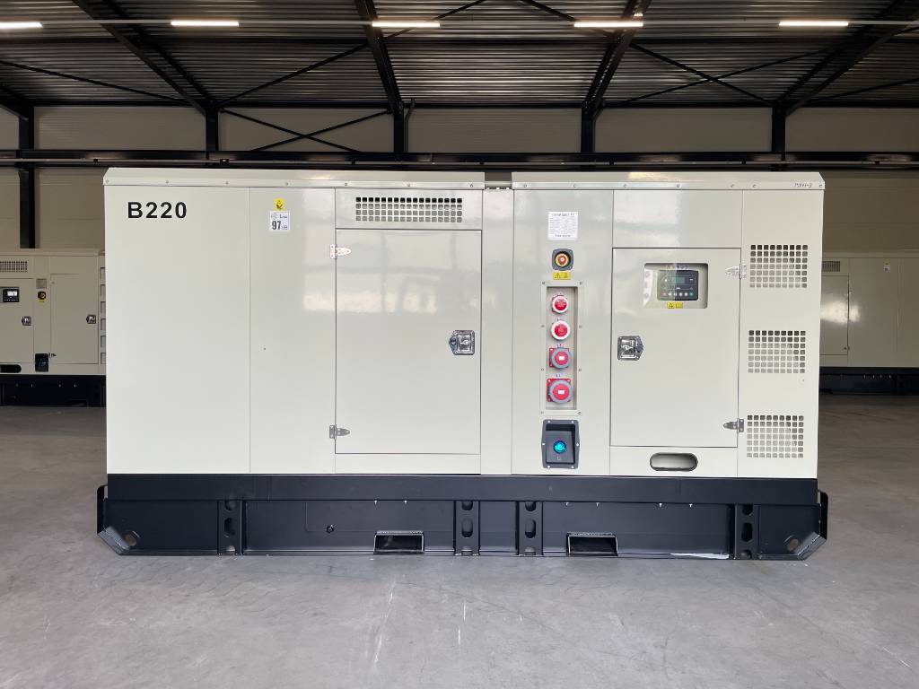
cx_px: 460
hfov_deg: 67.3
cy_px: 344
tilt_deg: -2.4
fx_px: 690
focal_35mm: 26
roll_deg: -0.5
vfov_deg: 53.1
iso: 32
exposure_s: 1/113
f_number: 1.6
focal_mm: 4.2
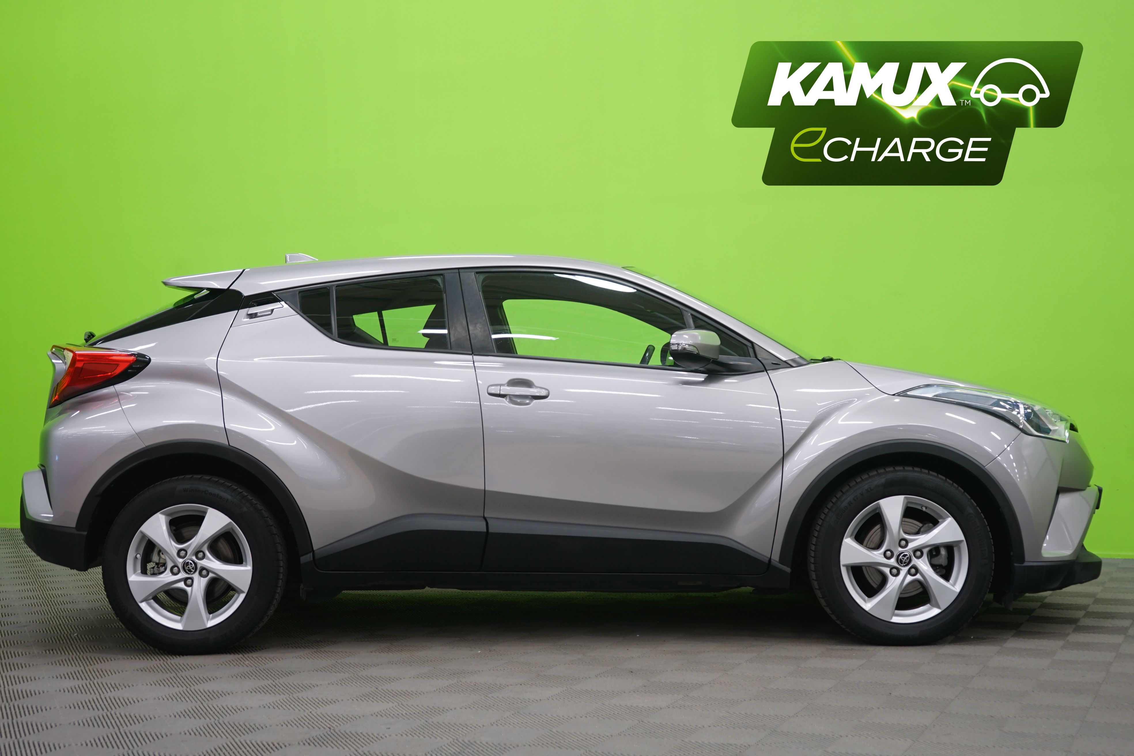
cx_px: 567
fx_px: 1512
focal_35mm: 48
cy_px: 378
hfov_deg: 41.1
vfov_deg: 28.1
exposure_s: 1/8
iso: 400
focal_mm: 48
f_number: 4.5
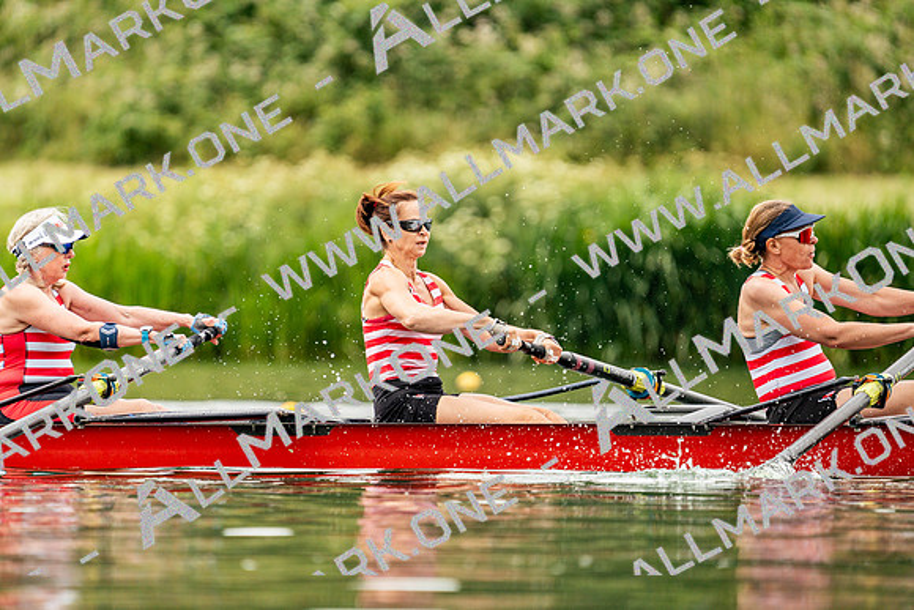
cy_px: 305
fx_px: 15236
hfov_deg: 3.4
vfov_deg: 2.3
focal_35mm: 600
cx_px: 457
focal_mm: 600
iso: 640
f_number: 6.3
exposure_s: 1/2000
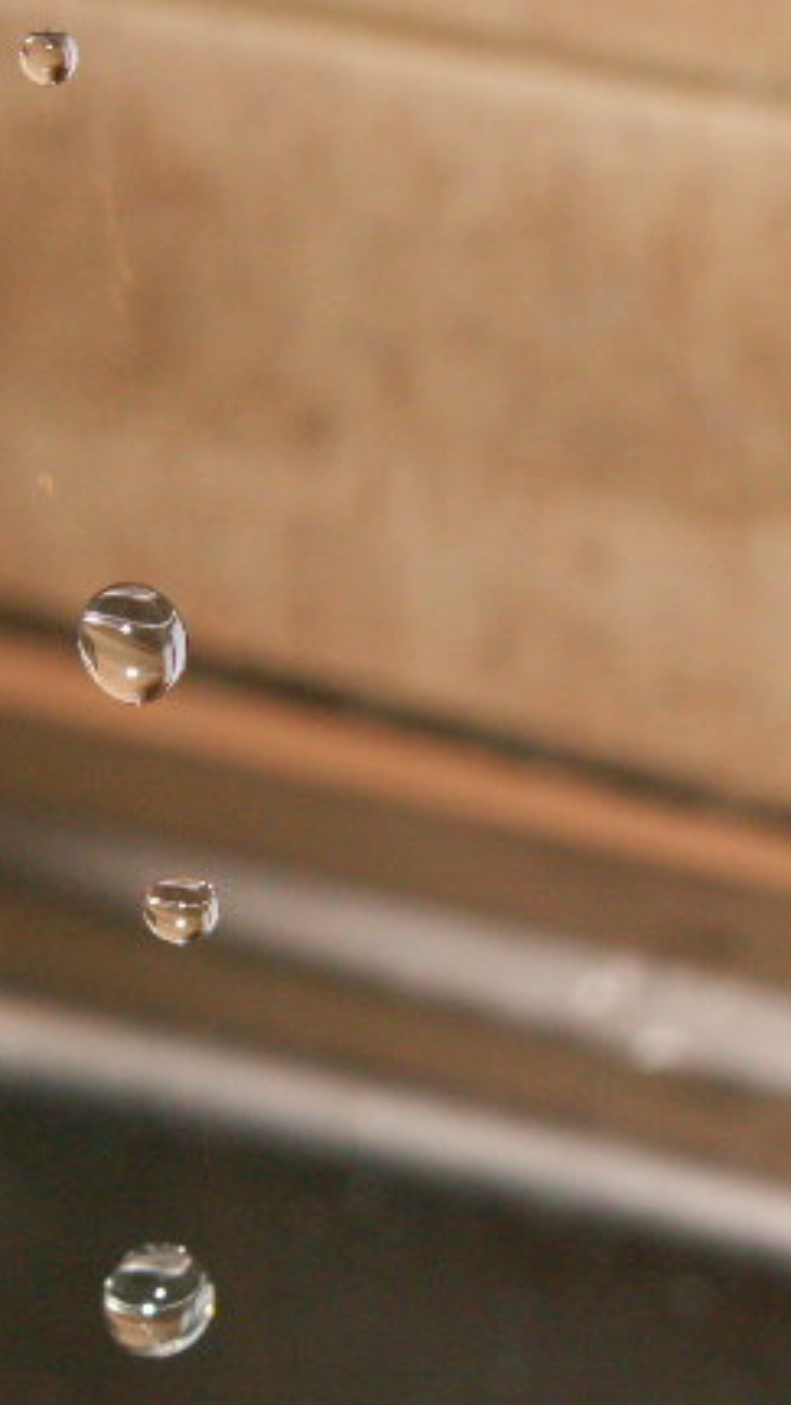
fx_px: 3729
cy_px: 738
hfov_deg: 12.1
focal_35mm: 100
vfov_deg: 21.4
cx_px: 420
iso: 160
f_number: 4.5
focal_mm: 10.28
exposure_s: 1/40
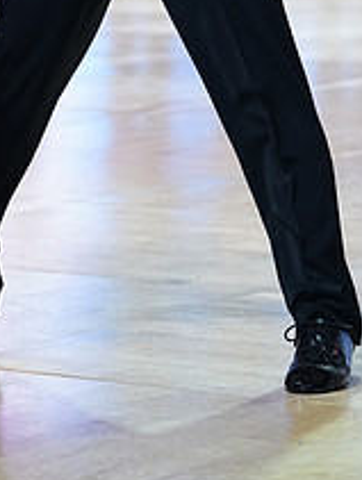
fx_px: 3448
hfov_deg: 6.0
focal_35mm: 248
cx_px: -44
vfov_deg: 7.9
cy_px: -121
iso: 2000
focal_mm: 94
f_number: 4
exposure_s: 1/500
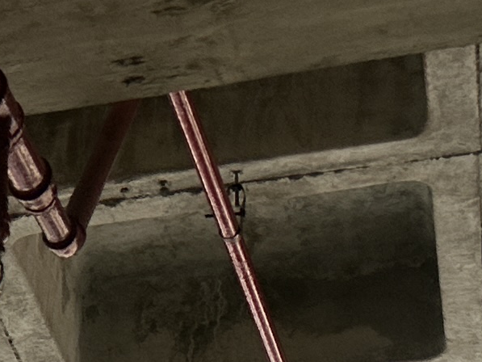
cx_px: -258
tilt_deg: +2.5
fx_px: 2256
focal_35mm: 162
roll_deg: -0.8
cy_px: 1191
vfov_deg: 7.6
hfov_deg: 11.6
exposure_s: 1/1272
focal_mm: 6.86
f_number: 1.78
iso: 80
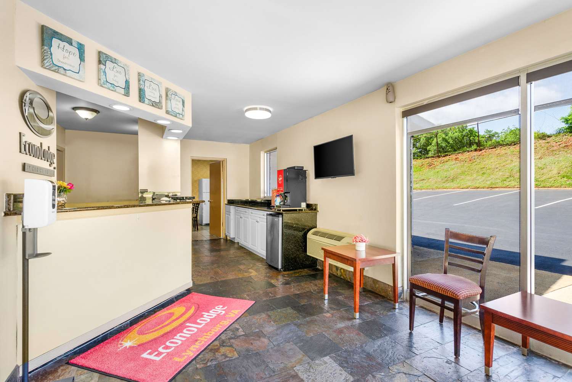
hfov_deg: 95.0
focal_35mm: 16
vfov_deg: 72.1
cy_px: 191
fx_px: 262
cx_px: 286
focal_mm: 11
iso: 200
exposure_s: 1/6
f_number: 8
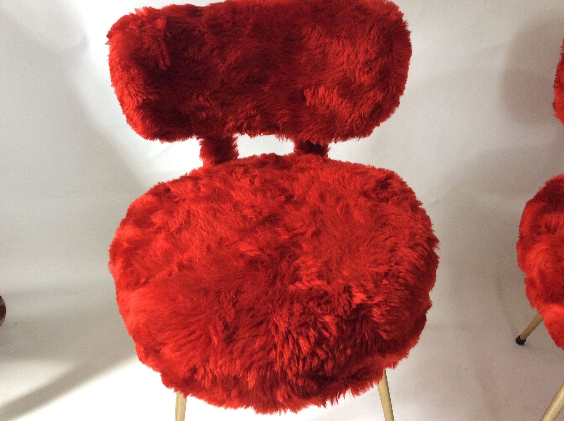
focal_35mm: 32
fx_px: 521
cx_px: 282
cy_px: 210
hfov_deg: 56.9
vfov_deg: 44.1
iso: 100
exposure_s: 1/25
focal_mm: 3.3
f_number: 2.4
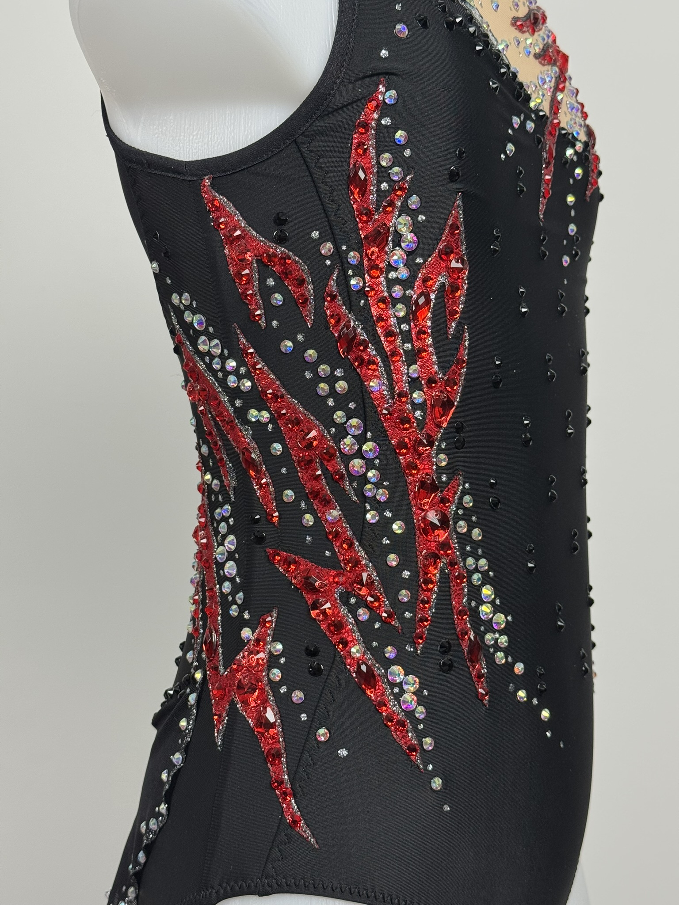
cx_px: 340
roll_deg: +1.3
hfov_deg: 30.3
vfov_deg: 39.7
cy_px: 452
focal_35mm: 48
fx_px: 1255
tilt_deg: -3.0
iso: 160
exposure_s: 1/100
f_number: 1.78
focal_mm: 6.76
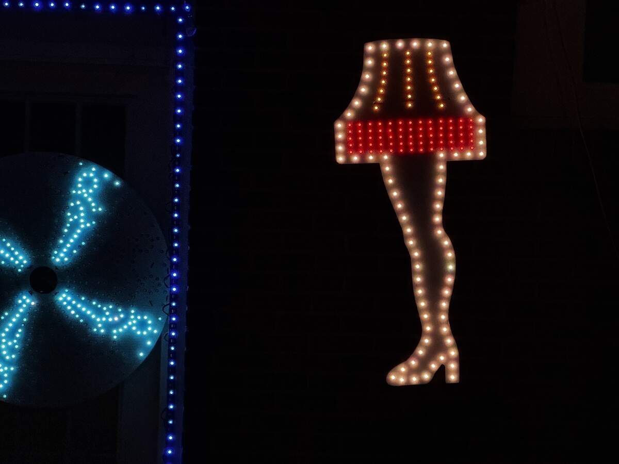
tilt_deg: -1.5
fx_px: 1377
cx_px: 310
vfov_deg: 19.1
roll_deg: -1.9
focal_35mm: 77
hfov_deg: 25.3
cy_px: 232
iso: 2000
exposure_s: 1/25
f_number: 2.8
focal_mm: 9
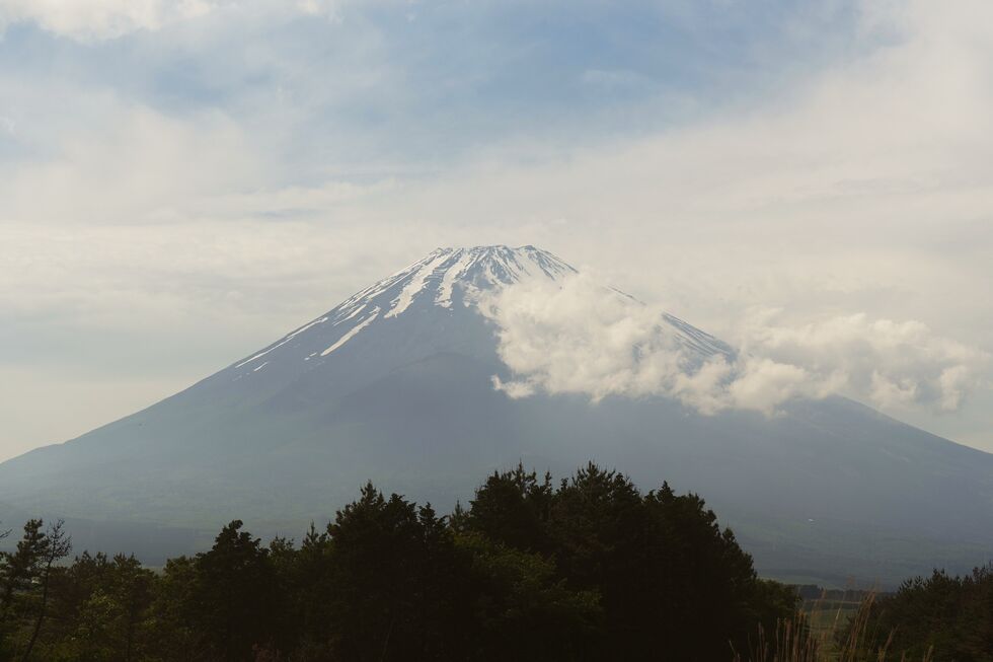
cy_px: 331
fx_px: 2896
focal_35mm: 105
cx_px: 496
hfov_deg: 19.5
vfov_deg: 13.0
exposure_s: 1/800
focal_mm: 70
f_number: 7.1
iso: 100
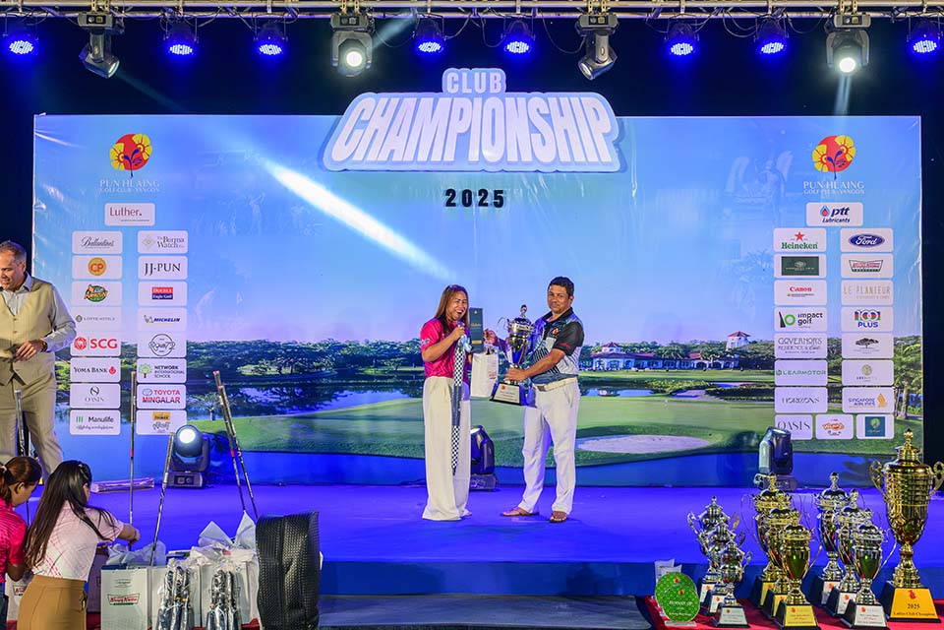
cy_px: 315
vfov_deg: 38.9
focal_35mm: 34
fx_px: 891
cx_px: 472
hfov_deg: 55.8
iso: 3200
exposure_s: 1/250
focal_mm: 34
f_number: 6.3
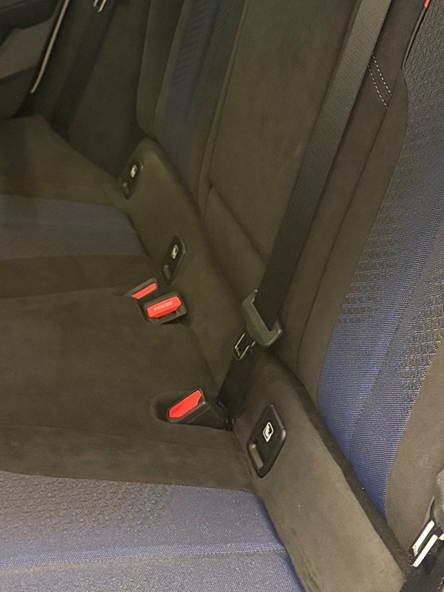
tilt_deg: -28.5
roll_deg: +6.1
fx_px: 1077
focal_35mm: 63
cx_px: 213
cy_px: 224
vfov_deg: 30.6
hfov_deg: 23.3
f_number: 1.78
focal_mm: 6.76
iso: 1000
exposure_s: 1/38
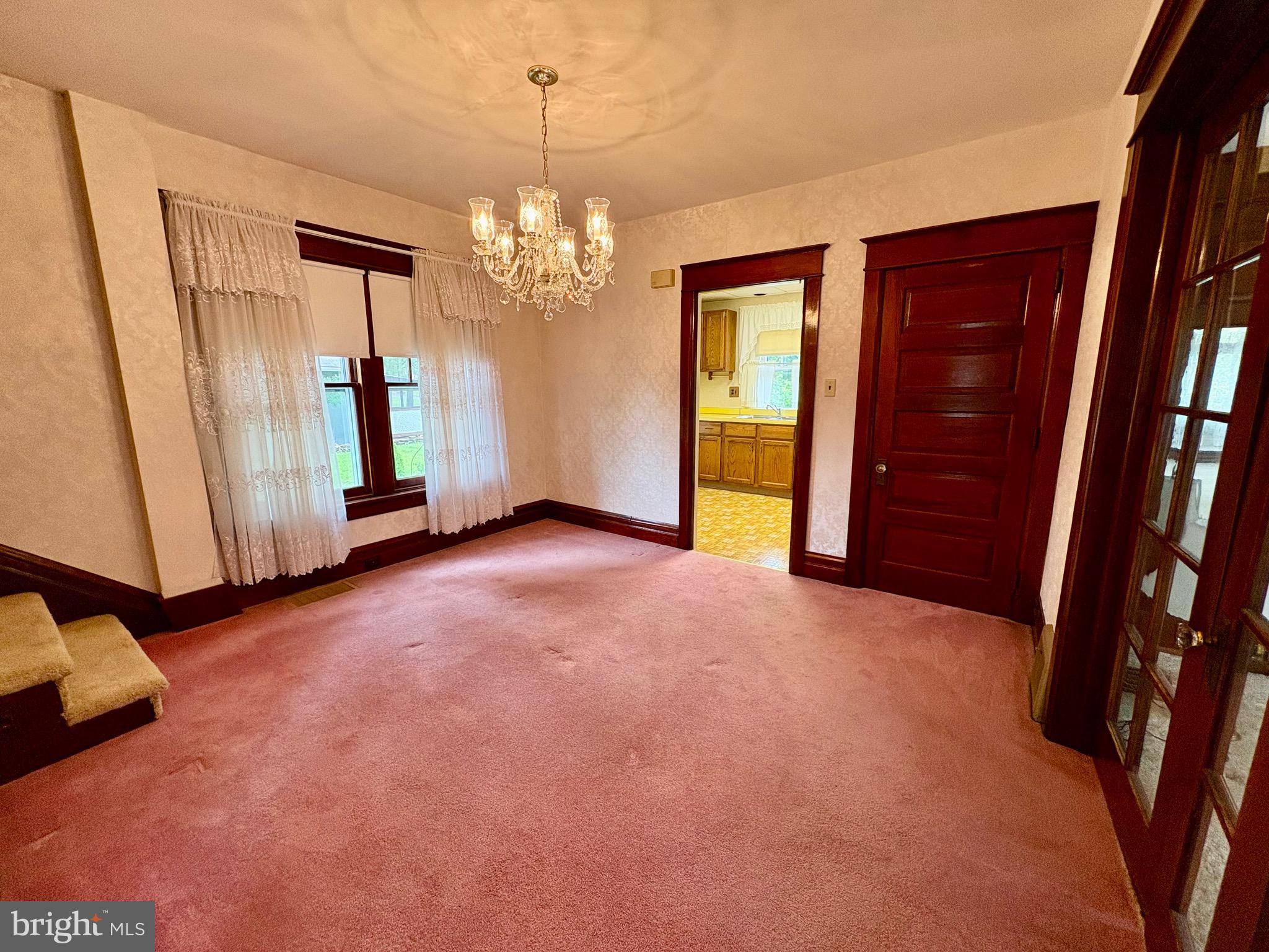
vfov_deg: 85.7
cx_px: 634
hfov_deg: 102.1
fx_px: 513
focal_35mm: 14
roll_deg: +0.2
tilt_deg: -9.8
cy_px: 476
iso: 200
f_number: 2.2
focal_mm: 2.22
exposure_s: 1/60
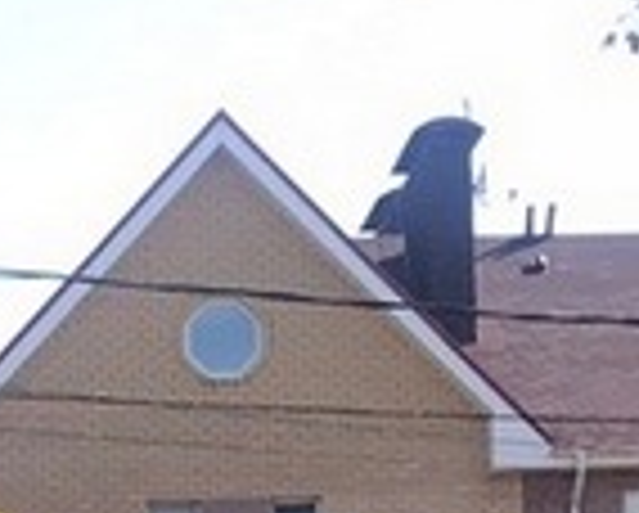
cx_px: 216
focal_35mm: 197
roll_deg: +1.9
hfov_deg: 9.8
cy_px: 1300
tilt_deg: -2.8
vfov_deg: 7.3
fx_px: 3731
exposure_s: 1/714
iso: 20
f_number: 1.8
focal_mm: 3.99
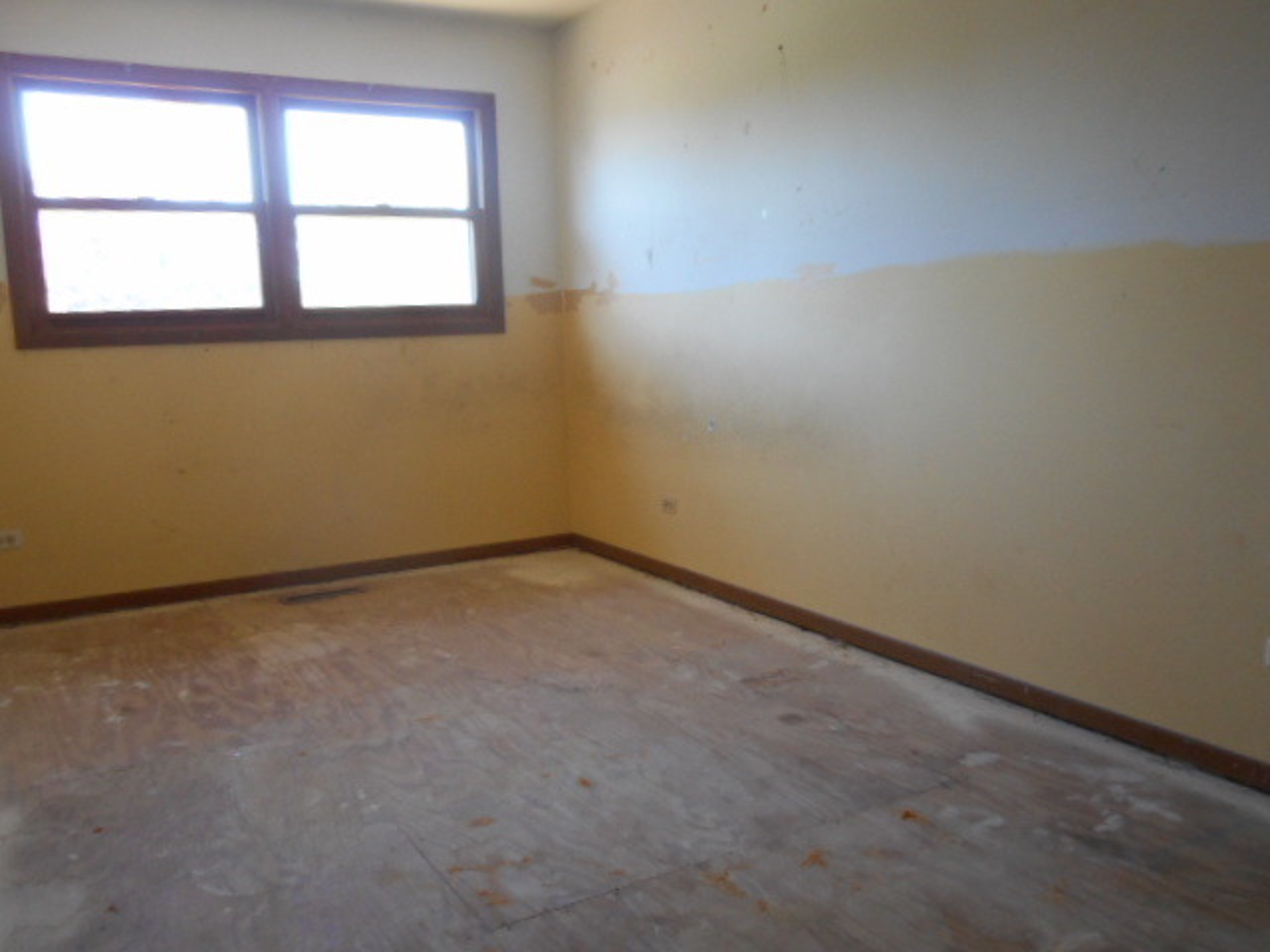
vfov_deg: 48.2
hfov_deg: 61.7
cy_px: 476
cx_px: 635
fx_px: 1064
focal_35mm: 29
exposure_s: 1/30
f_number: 4
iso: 280
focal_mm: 5.2
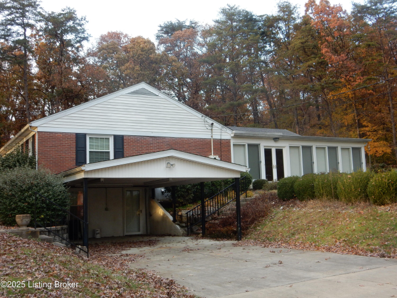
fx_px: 493
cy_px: 149
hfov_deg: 43.9
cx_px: 198
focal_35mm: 43
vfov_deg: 33.6
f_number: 4.2
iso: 160
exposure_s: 1/30
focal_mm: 7.6
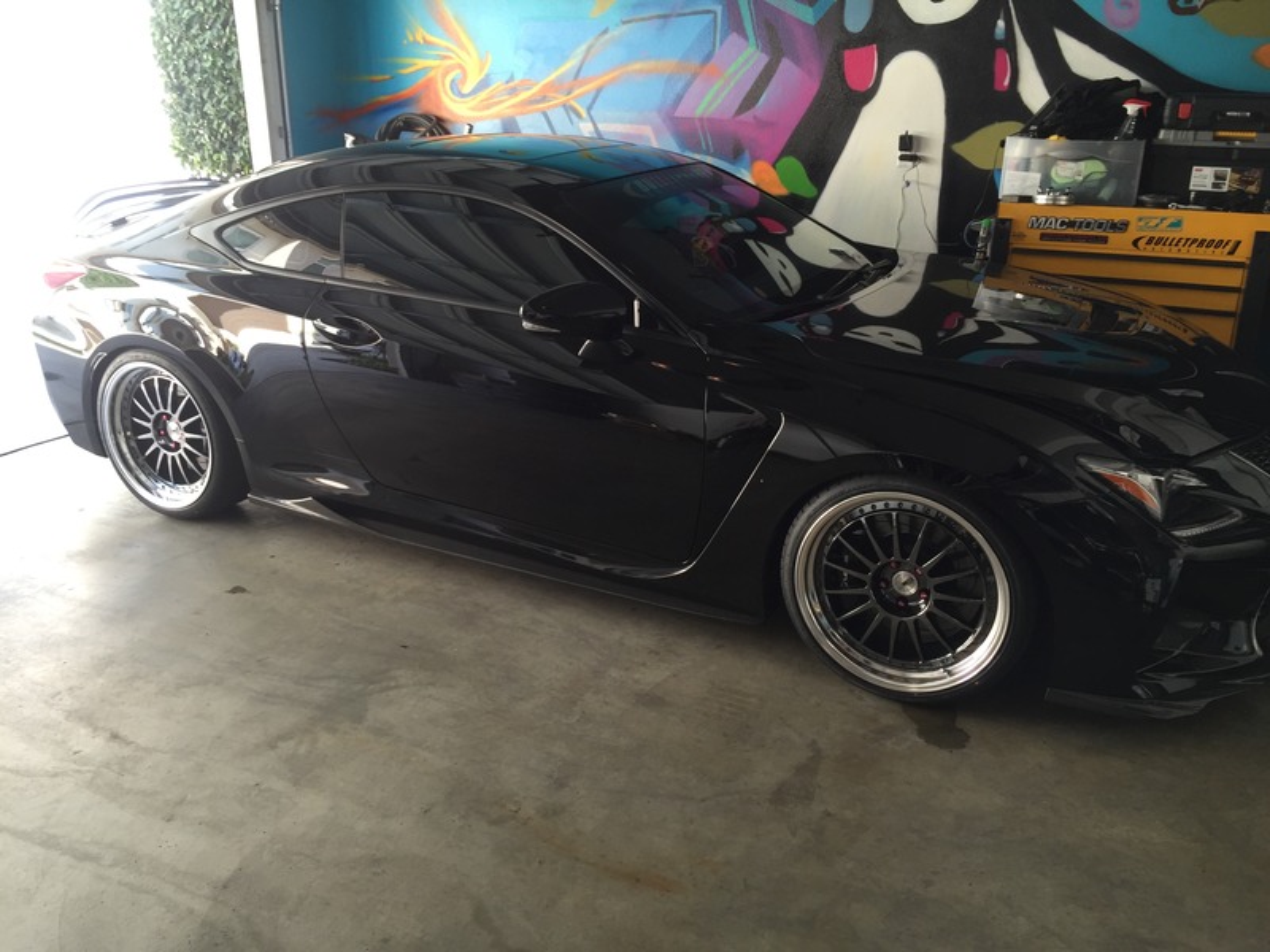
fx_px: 1064
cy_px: 476
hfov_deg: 61.7
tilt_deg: -20.9
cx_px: 635
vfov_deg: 48.2
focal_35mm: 29
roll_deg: -1.2
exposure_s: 1/40
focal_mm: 4.15
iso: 32
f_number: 2.2
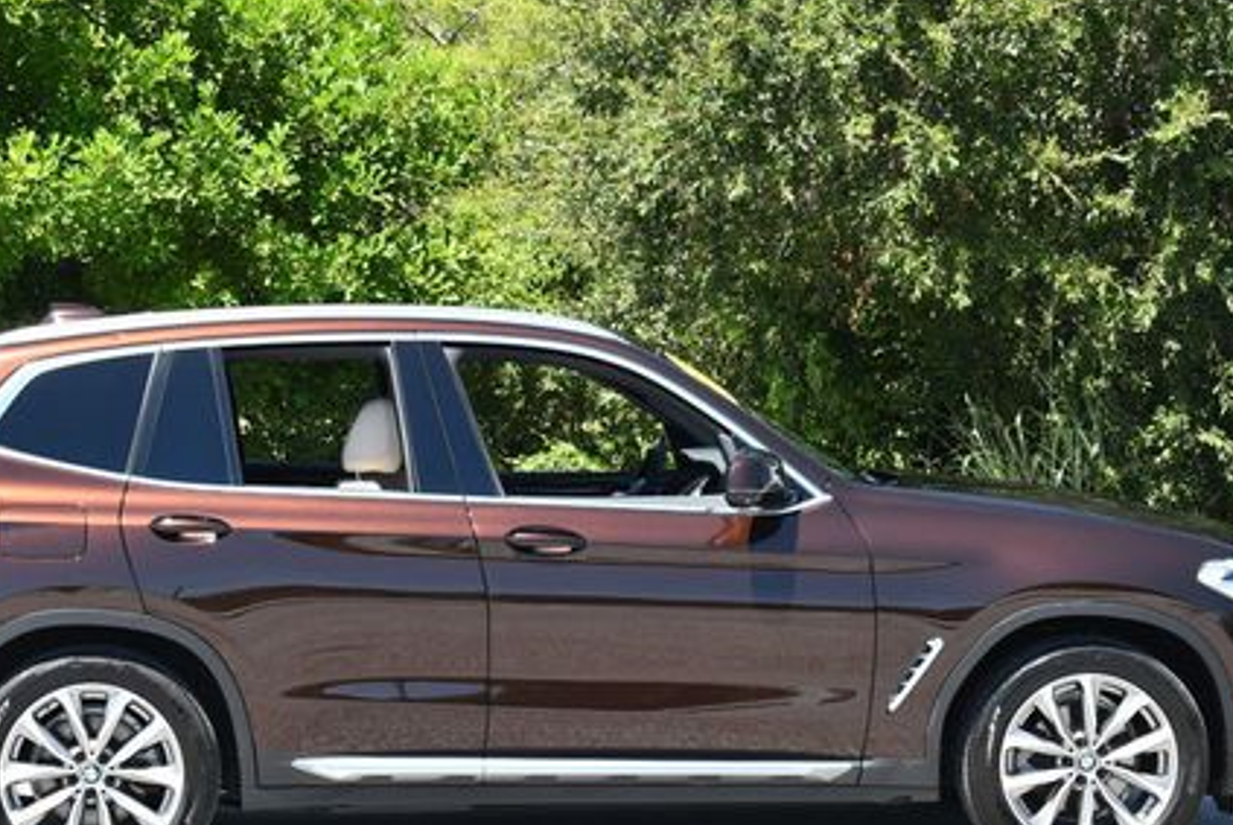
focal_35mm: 106
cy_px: 440
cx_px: 525
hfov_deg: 19.2
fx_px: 3634
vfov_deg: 12.9
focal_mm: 35
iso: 200
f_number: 6.3
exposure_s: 1/250
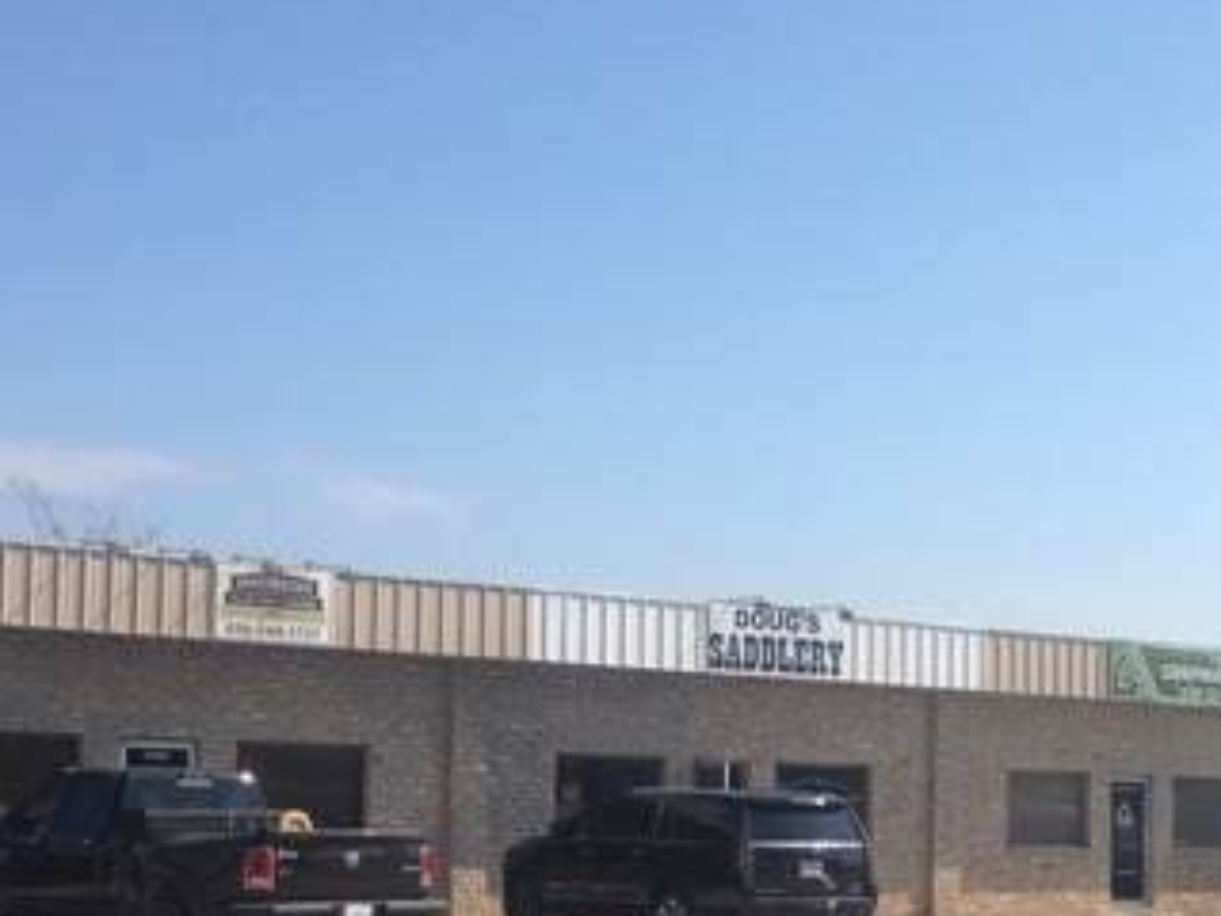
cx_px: 664
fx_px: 2328
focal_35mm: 66
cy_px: 687
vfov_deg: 22.1
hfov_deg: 29.4
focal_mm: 4.12
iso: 50
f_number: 2.4
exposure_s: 1/2358
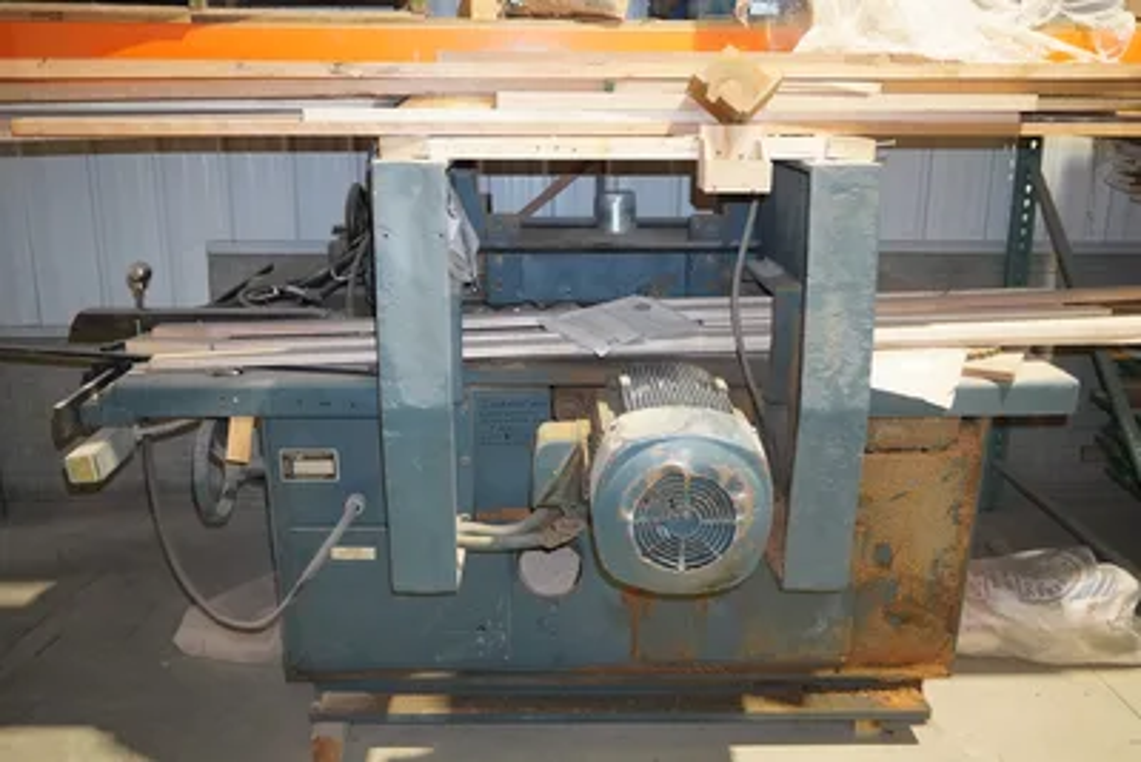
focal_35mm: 33
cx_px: 570
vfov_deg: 40.0
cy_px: 381
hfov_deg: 57.2
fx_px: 1046
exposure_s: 1/160
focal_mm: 22
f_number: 4
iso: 3200
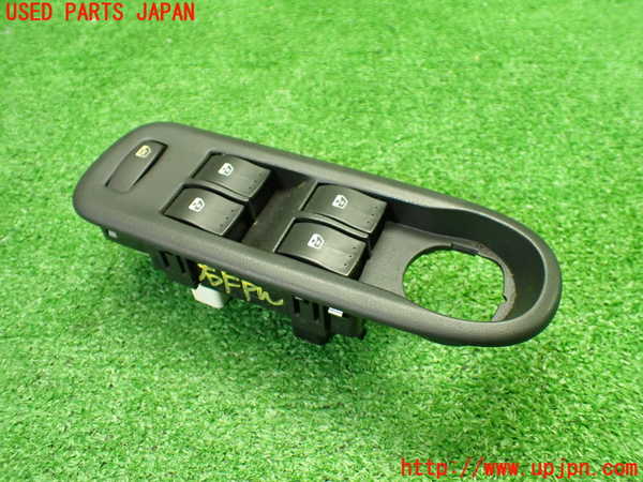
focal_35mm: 30
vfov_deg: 46.8
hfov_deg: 60.0
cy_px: 241
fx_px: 557
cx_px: 322
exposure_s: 1/80
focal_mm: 5.4
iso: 800
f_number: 2.3
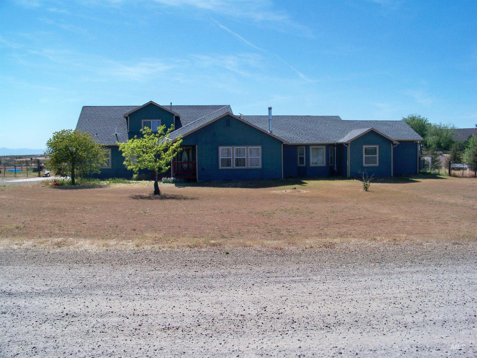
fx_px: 455
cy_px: 179
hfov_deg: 55.4
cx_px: 238
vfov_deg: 42.9
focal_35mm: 33
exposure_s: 1/1250
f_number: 4
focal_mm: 5.85
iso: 80
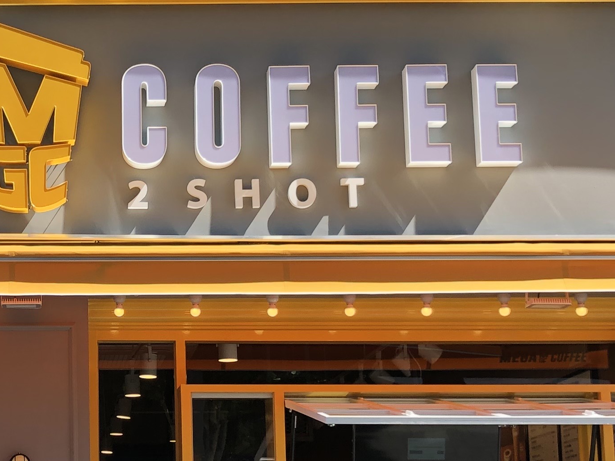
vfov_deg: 17.9
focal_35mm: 82
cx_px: 24
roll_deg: -0.1
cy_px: 347
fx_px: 1457
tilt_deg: +10.7
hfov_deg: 23.0
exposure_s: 1/623
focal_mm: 4
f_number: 1.8
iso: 20
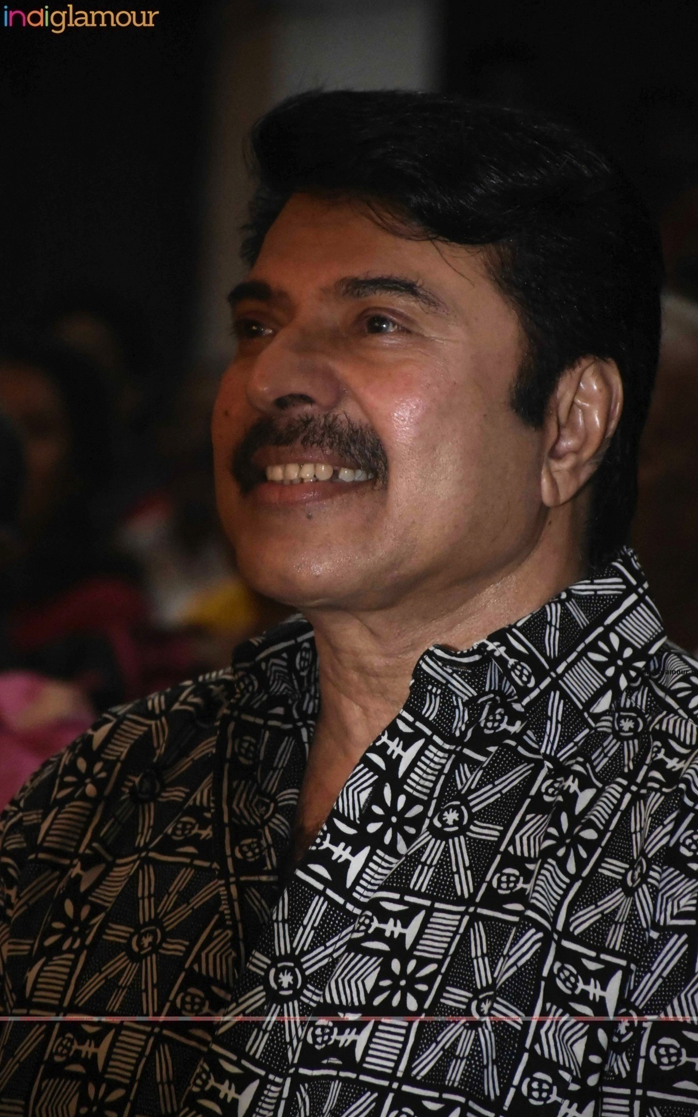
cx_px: 333
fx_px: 6544
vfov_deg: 9.8
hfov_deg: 6.1
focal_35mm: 215
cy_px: 558
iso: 10000
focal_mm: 140
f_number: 5.6
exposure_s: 1/100
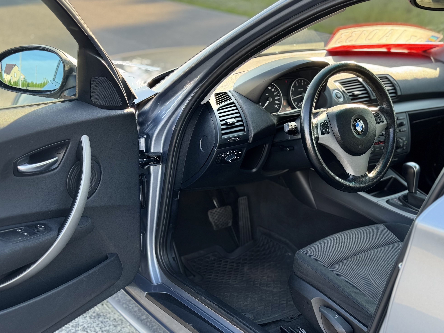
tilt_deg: -18.4
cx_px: 220
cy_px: 168
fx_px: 628
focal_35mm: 49
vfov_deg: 29.7
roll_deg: -0.9
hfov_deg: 38.9
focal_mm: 6.76
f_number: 1.78
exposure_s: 1/206
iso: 64
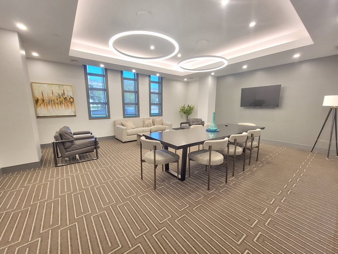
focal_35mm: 13
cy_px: 127
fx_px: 127
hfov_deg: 106.2
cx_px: 169
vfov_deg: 89.9
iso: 500
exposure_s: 1/30.8
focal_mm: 2.2
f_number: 2.2
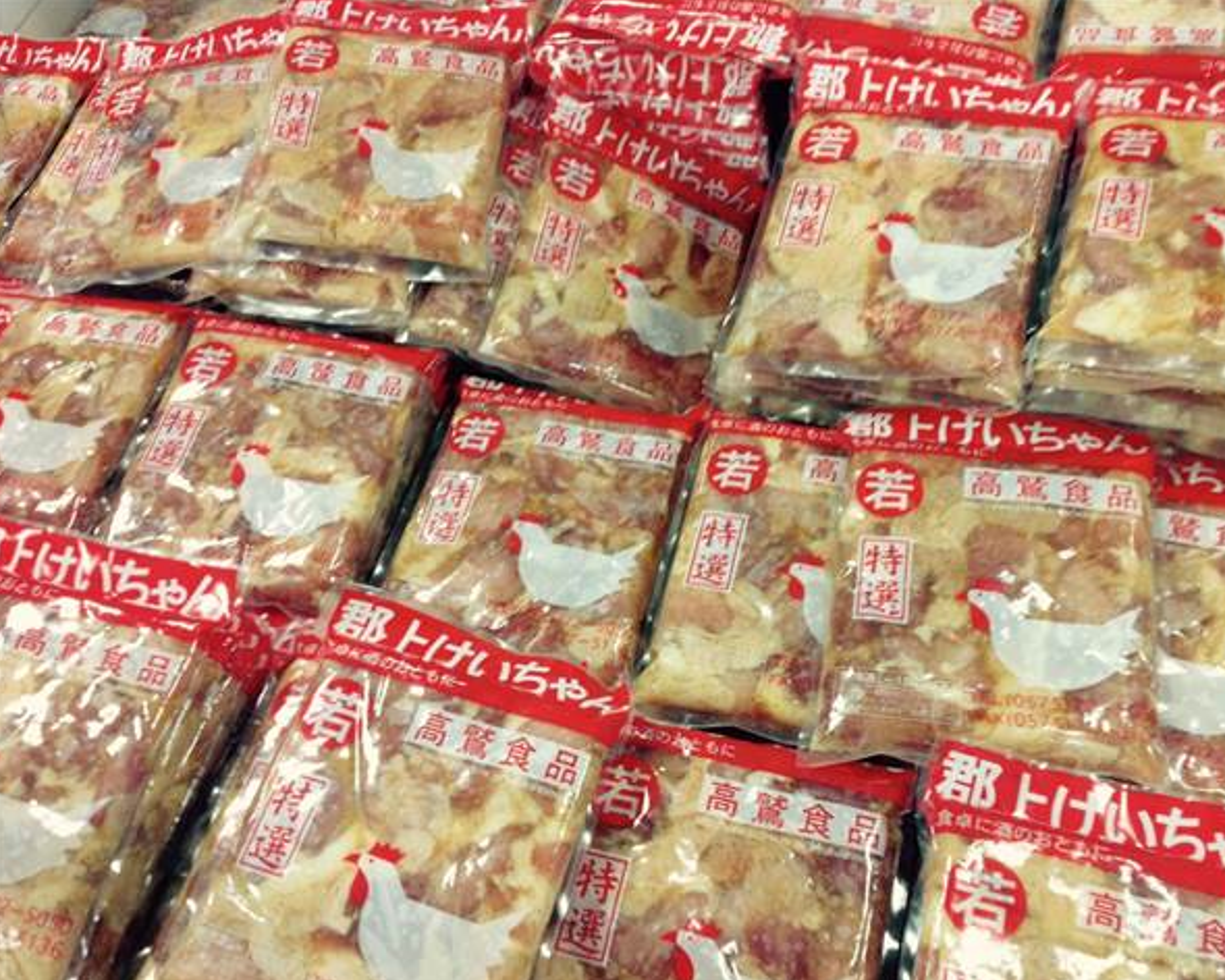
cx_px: 652
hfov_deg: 49.1
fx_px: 1341
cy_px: 492
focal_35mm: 37
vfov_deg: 40.1
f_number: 2.4
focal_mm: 4.28
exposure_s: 1/30
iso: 50
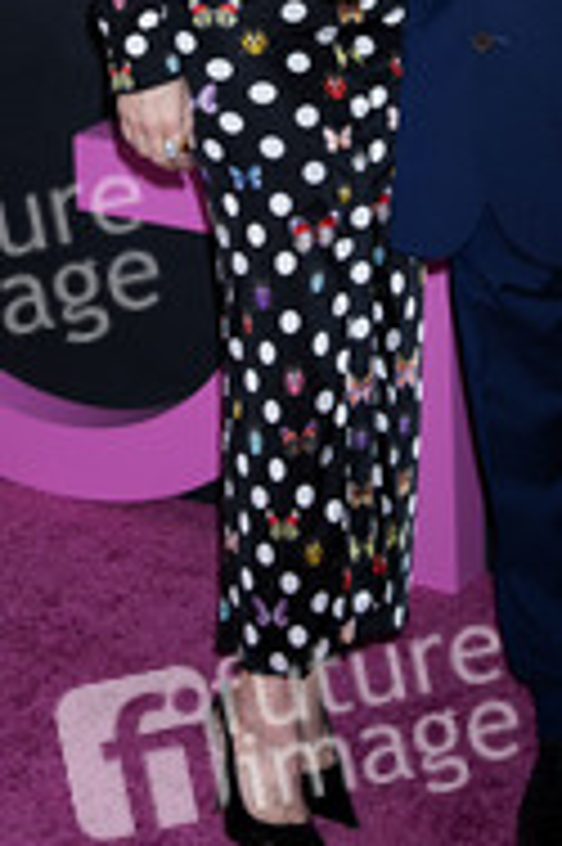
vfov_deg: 20.4
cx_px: 418
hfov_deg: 13.9
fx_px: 2299
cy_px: 58
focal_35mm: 98
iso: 400
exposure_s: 1/200
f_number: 6.3
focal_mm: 46
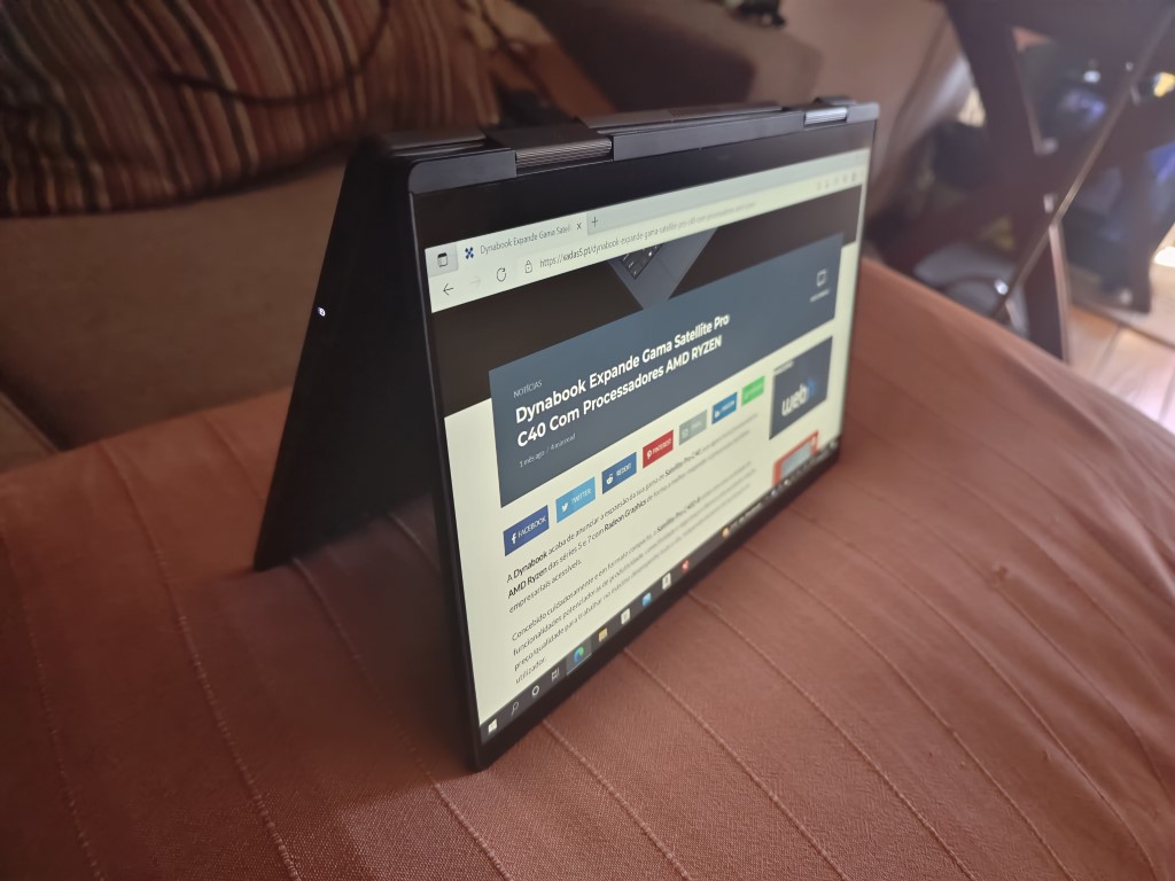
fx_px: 781
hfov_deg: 73.9
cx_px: 588
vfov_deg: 58.9
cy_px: 440
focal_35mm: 23
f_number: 1.57
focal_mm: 6.51
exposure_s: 1/352
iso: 3101
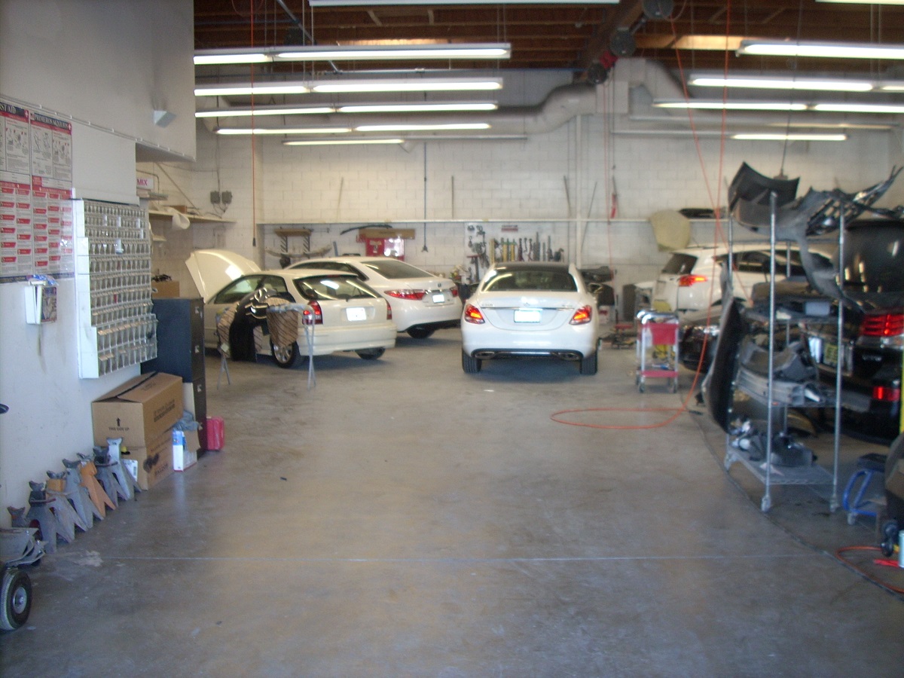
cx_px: 452
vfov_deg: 38.7
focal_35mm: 37
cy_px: 339
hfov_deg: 50.1
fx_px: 966
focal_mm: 6.2
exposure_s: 1/30
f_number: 2.8
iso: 91
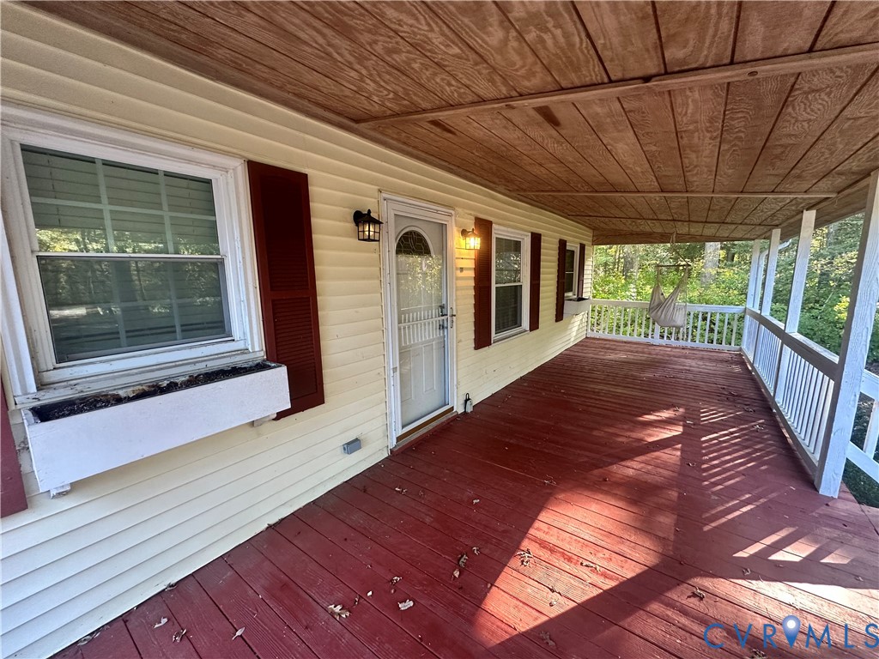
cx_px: 440
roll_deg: +1.0
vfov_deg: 85.7
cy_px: 330
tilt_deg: -7.9
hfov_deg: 102.1
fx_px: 356
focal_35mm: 14
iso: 200
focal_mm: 2.22
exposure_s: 1/99
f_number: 2.2
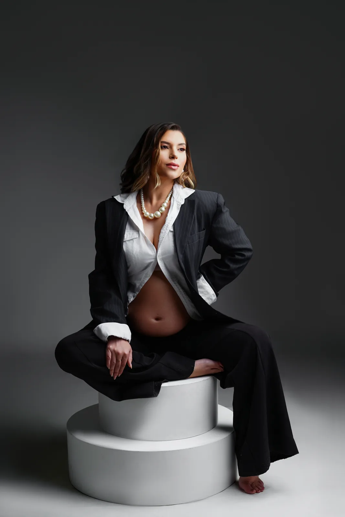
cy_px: 258
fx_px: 747
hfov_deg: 26.0
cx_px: 172
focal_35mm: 52
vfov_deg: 38.2
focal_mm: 35
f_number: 6.3
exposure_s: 1/160
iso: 100
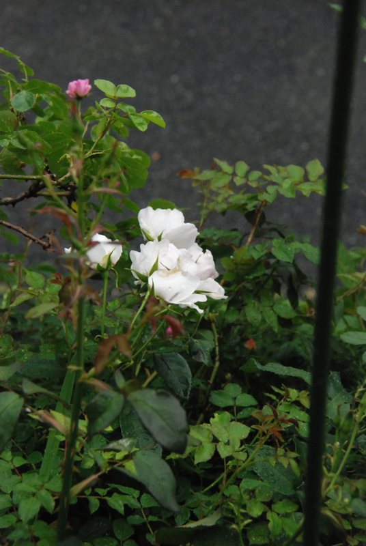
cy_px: 273
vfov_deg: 16.6
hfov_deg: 11.2
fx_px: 1869
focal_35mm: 123
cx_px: 183
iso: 1600
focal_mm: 82
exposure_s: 1/1000
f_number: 8
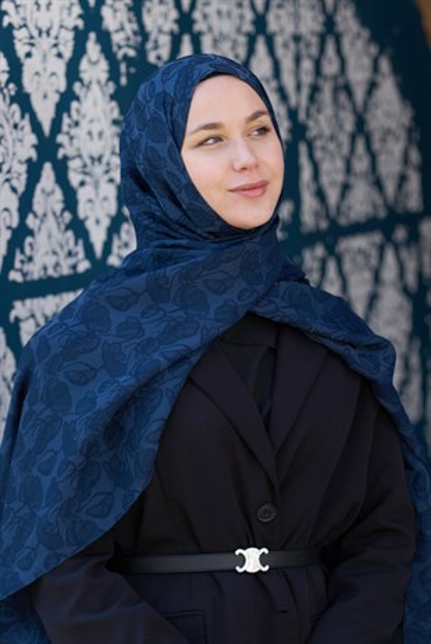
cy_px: 322
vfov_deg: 17.1
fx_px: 2152
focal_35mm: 120
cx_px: 216
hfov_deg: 11.4
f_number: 4.5
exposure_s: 1/200
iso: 200
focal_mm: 120
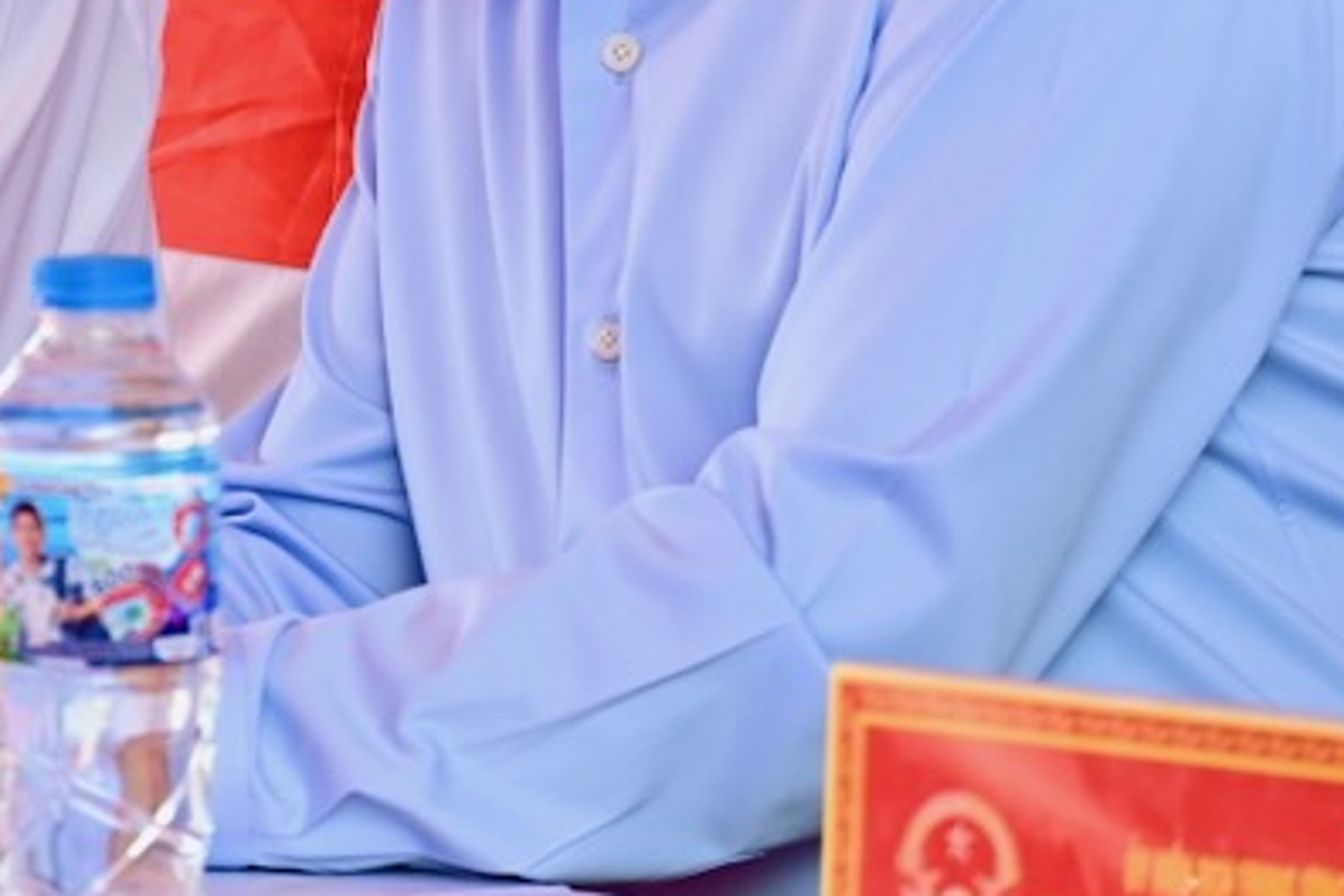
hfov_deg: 3.9
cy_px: -278
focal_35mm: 533
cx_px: -512
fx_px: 19897
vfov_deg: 2.6
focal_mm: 110
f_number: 5
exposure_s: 1/200
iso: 400
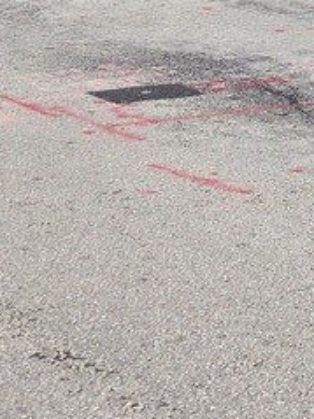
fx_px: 1864
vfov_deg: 11.6
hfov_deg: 8.1
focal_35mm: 154
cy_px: -401
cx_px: 974
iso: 10
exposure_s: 1/194
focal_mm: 6.5
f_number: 1.4
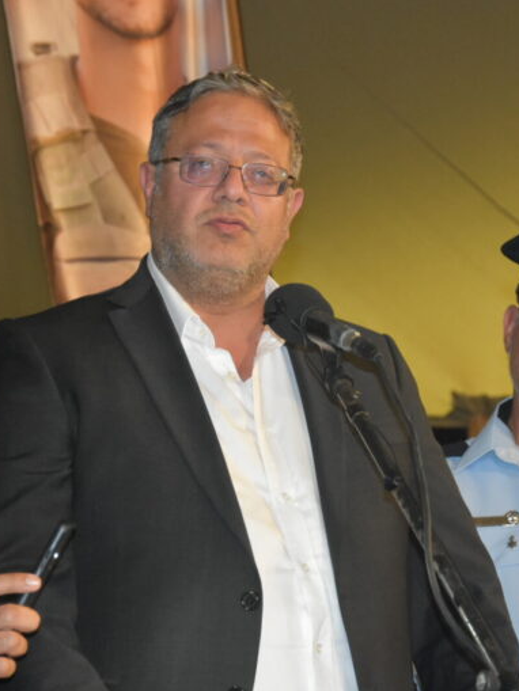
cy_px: 346
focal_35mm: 135
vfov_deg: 14.6
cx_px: 265
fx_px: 2698
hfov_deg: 11.0
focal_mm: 62
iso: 4000
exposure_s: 1/60
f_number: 5.3
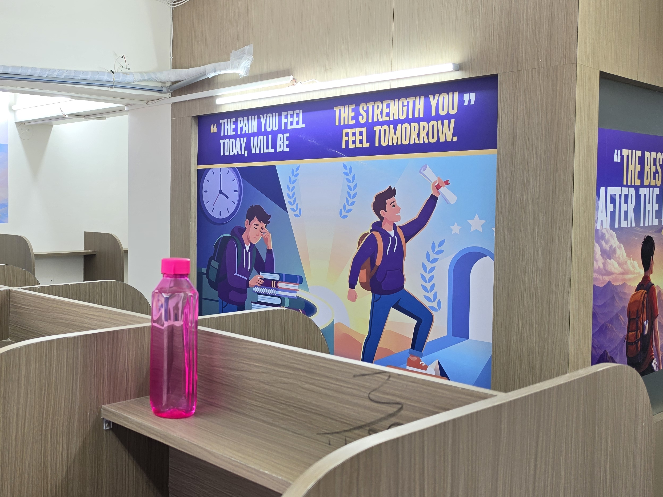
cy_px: 223
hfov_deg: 48.3
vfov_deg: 38.6
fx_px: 709
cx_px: 170
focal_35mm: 37
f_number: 1.4
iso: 64
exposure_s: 1/100
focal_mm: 6.5
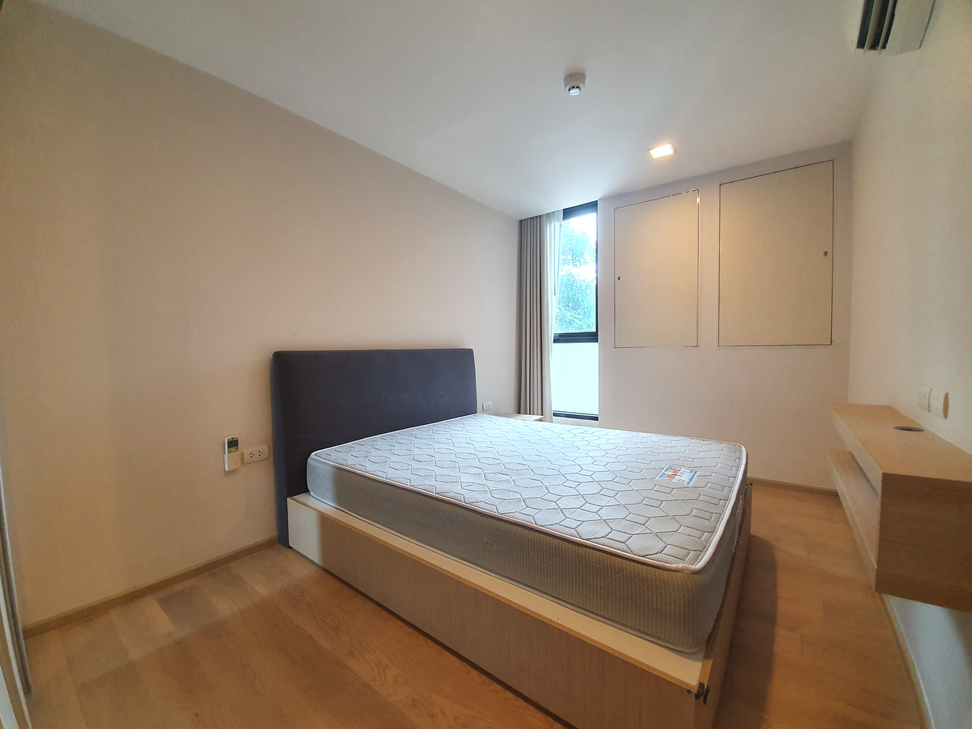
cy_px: 364
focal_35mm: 13
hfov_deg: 106.2
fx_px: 365
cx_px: 486
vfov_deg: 89.9
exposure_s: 1/50
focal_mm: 1.8
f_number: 2.2
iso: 320
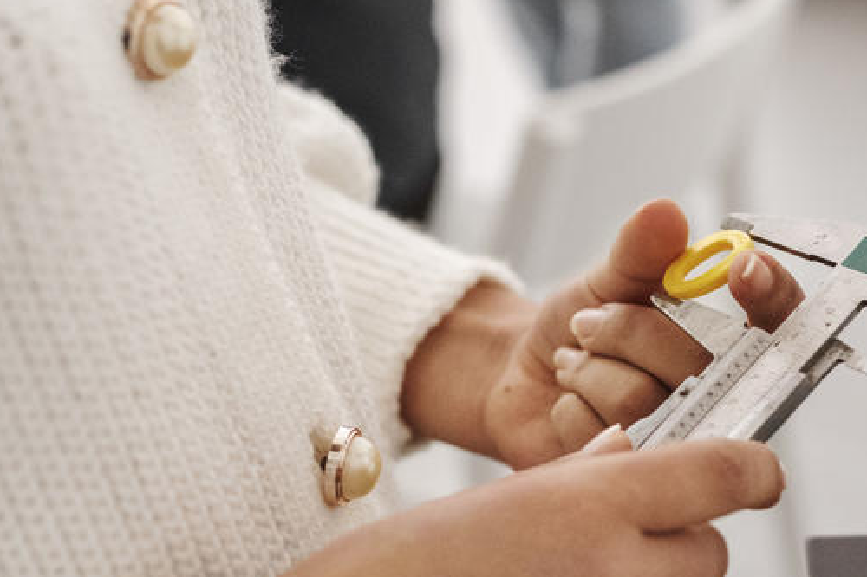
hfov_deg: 19.6
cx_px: 739
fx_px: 2480
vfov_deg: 13.3
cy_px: 329
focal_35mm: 103
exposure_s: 1/250
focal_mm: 35
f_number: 2.2
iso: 5000
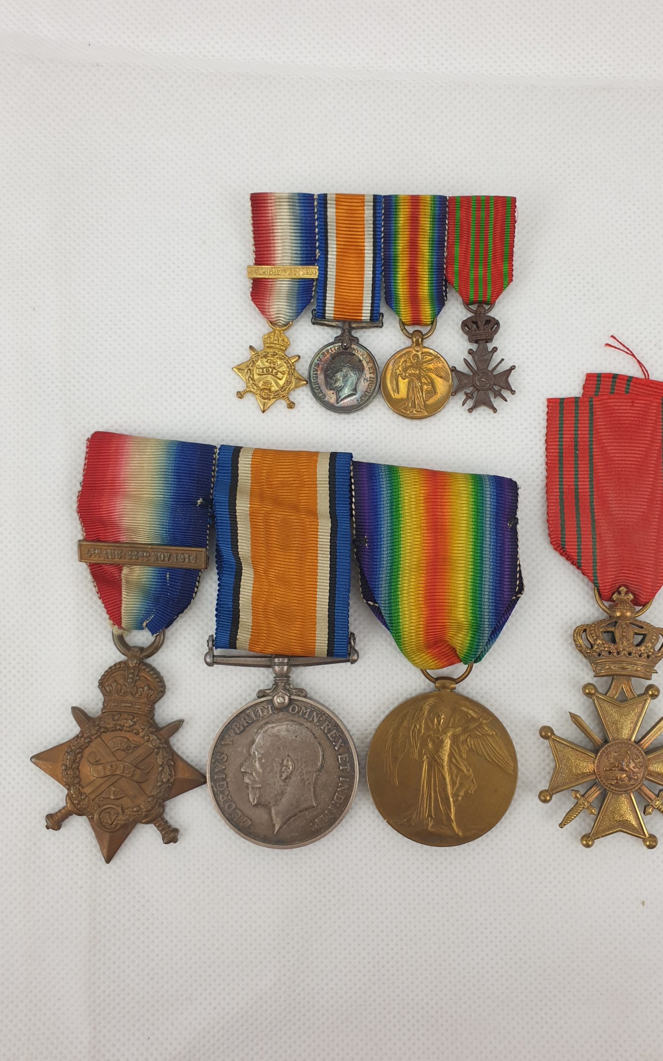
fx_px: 809
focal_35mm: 28
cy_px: 531
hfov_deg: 44.5
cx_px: 365
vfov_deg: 66.5
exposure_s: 1/100
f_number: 2.4
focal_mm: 4.3
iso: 64
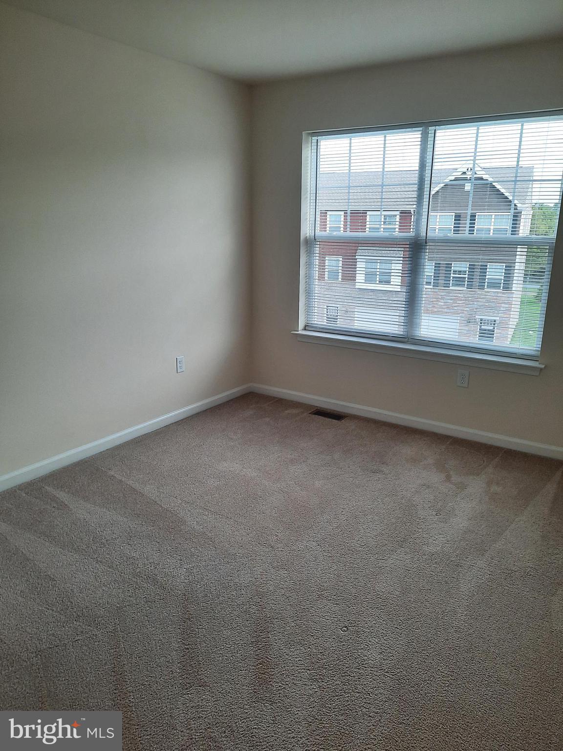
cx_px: 282
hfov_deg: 54.9
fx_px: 542
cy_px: 376
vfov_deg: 69.4
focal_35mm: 25
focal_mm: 4.6
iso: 40
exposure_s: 1/120
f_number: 2
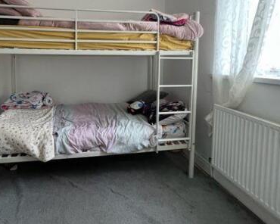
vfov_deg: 65.6
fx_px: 166
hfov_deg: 78.8
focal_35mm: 20
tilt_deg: -3.6
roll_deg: -0.4
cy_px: 68
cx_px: 103
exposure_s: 1/50
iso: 250
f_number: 1.8
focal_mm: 1.57
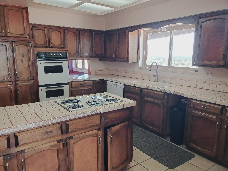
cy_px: 86
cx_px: 114
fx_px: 171
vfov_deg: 53.1
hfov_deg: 67.3
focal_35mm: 26
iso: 200
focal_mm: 4.3
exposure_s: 1/120
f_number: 2.4
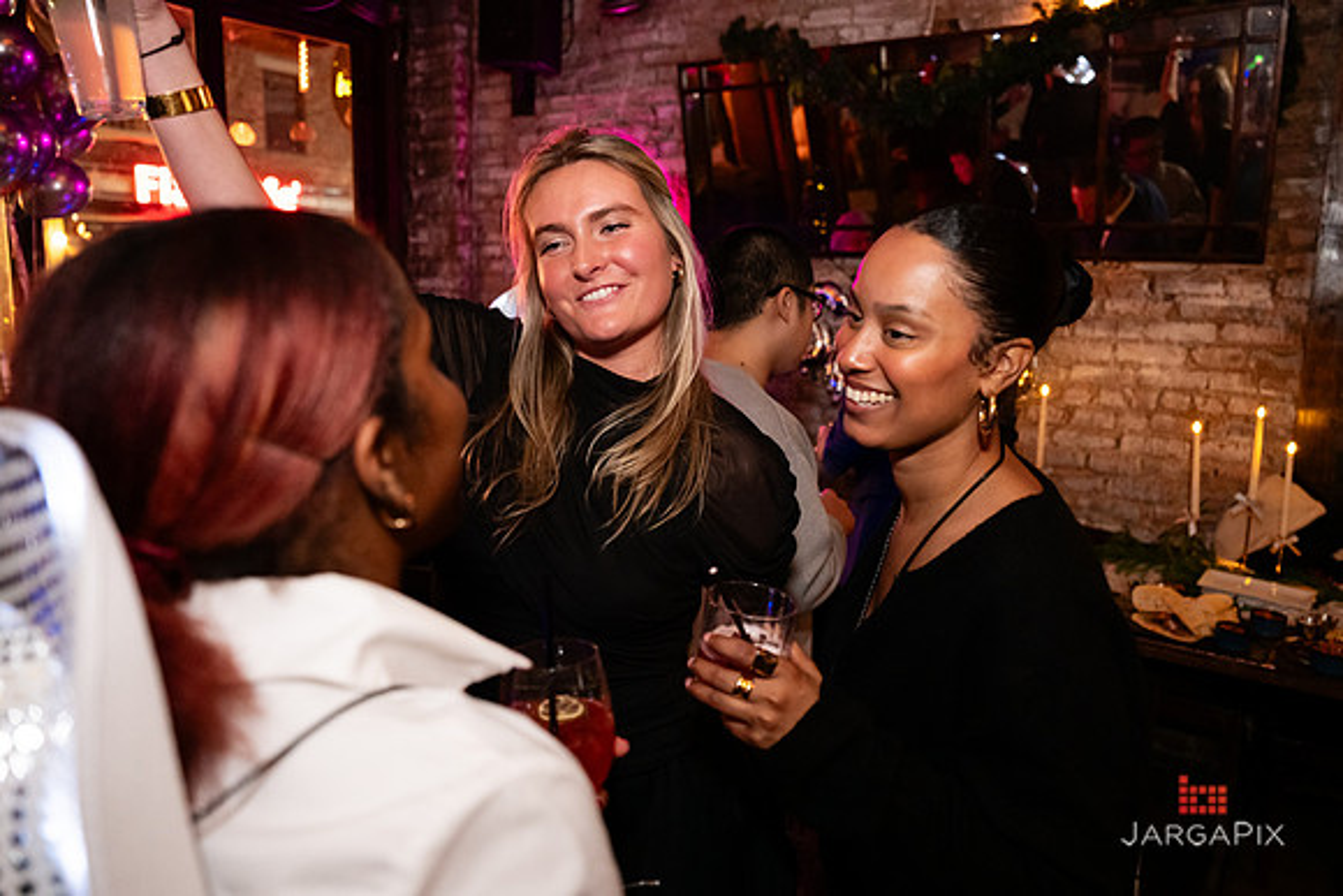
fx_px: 977
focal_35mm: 26
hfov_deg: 68.9
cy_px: 424
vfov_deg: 49.2
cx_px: 707
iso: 3200
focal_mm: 24
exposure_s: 1/100
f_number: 2.8
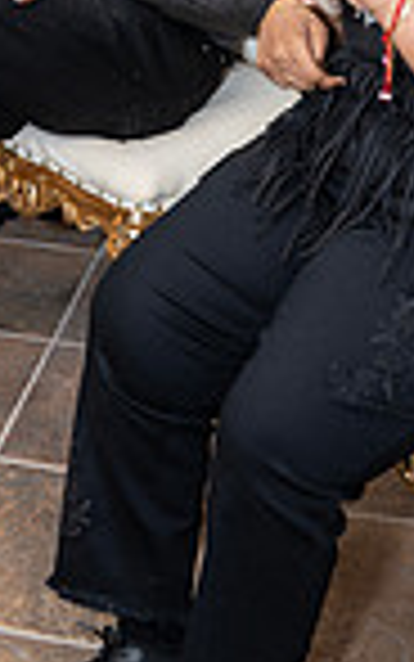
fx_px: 1353
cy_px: -72
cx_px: 104
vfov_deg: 25.4
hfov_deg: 17.3
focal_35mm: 75
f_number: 4
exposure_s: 1/125
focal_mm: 24
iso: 200
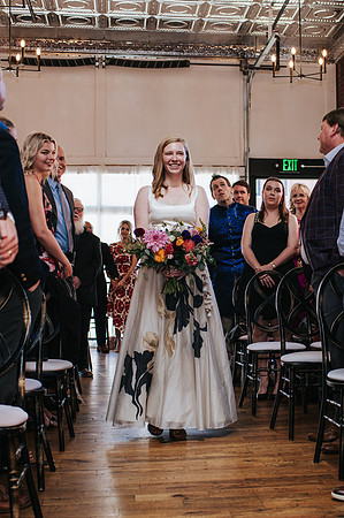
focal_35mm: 57
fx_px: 825
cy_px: 282
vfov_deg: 34.8
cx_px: 240
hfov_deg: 23.4
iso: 800
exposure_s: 1/200
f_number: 3.2
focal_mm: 35
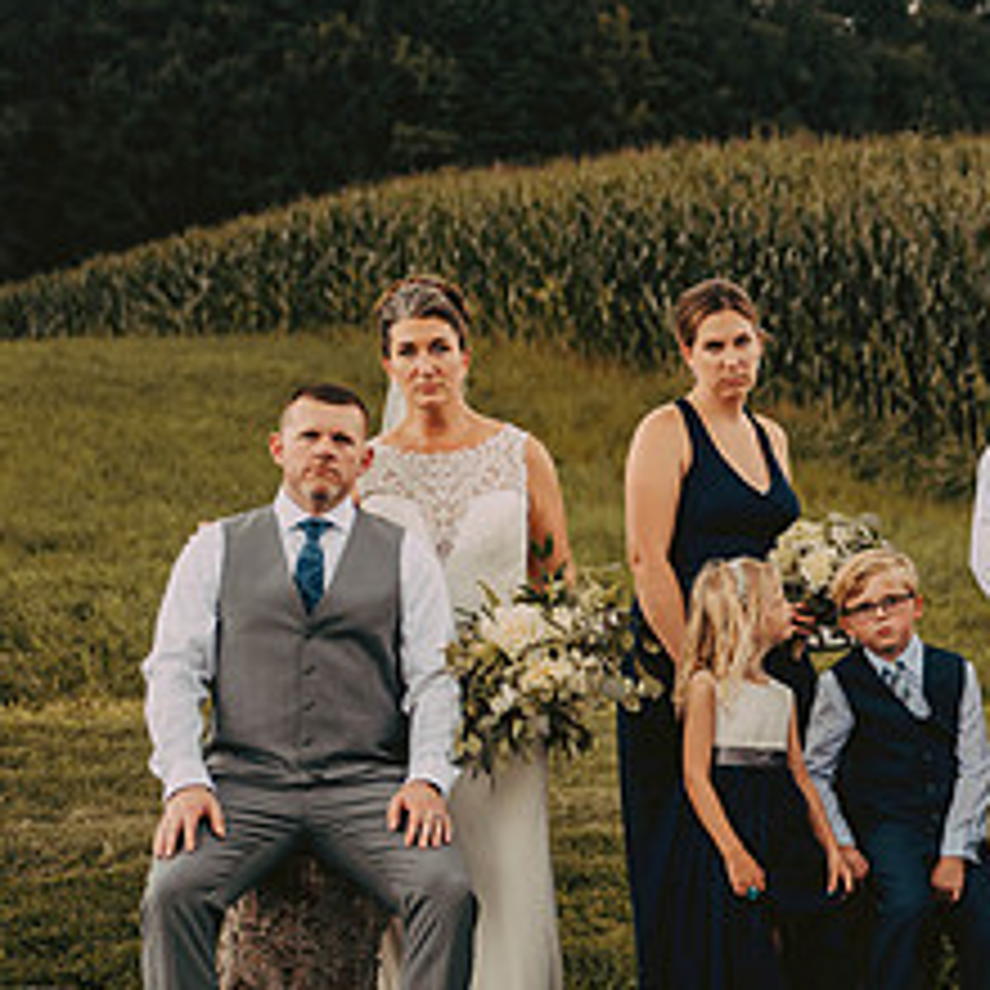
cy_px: 605
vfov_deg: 15.5
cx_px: 1112
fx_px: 3624
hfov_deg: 15.1
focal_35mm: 112
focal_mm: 50
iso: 250
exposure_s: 1/500
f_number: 2.8
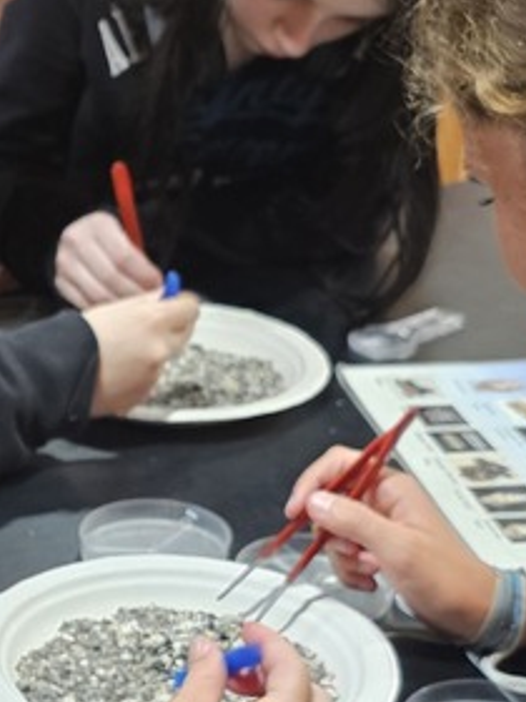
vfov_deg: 22.7
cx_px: -83
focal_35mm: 84
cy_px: 622
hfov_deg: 16.9
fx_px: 1702
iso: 500
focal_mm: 6.3
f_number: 1.7
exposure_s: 1/60
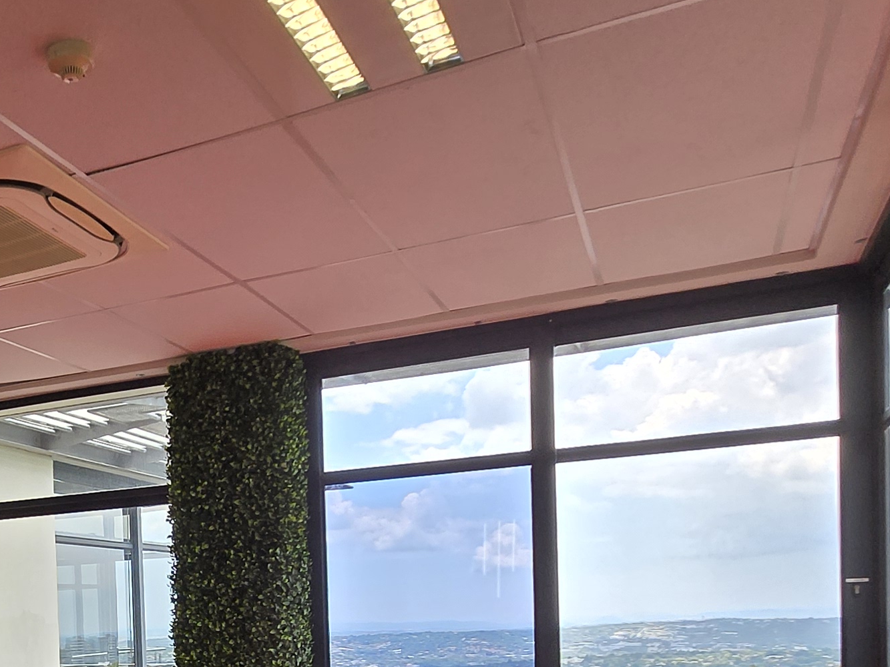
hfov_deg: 44.1
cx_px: 108
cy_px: 652
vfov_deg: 33.9
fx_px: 1003
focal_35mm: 39
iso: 32
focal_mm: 1.7
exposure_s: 1/100
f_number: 2.2
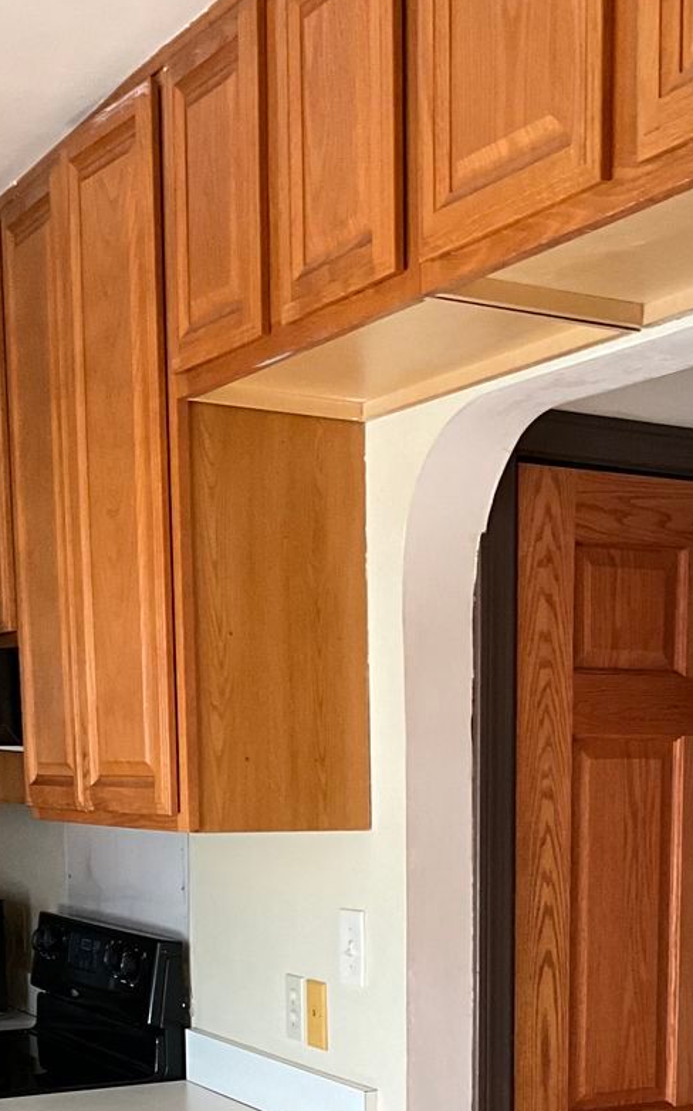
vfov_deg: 32.4
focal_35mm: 59
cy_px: 1050
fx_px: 1785
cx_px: 486
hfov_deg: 21.8
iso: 100
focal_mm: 3
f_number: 1.8
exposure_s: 1/60
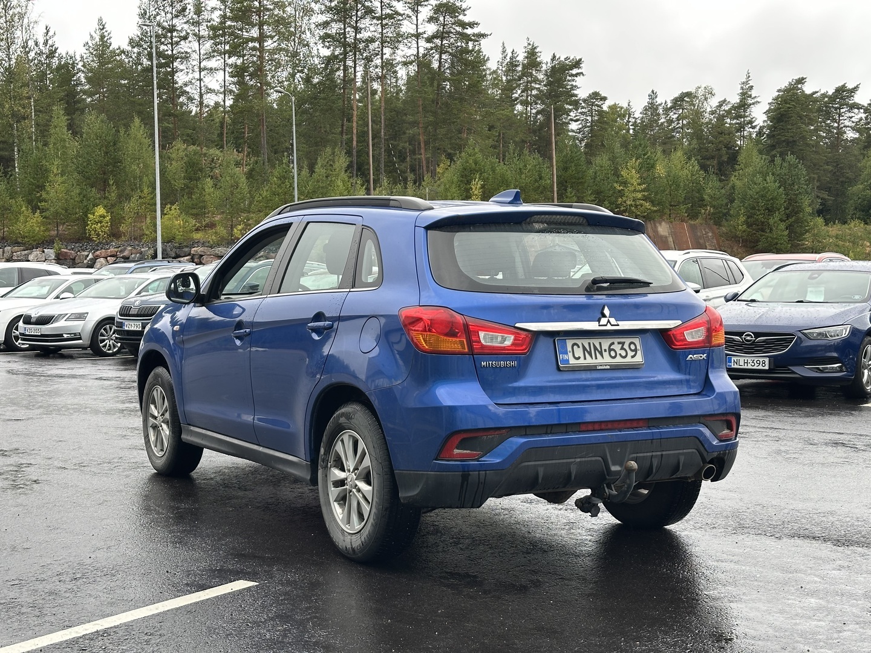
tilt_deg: -2.7
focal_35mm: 48
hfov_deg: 39.7
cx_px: 436
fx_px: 1208
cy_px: 326
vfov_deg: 30.3
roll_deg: +0.7
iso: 80
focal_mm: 6.86
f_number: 1.78
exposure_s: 1/139
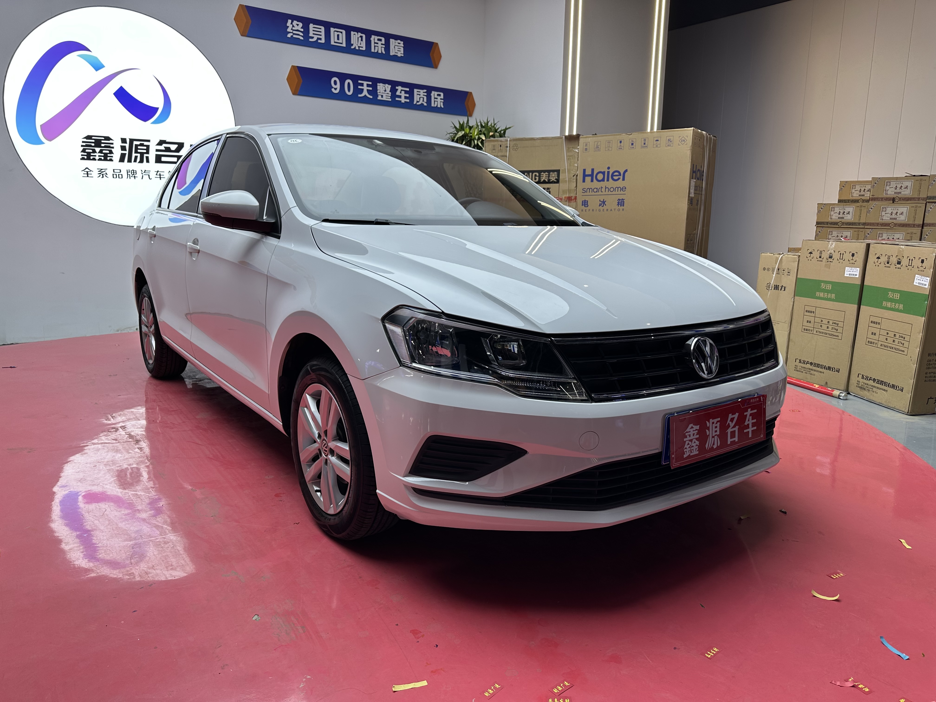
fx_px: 649
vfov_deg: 56.8
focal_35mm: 24
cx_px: 468
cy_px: 351
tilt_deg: -11.4
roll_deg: -1.5
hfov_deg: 71.6
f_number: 1.78
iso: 64
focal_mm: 6.86
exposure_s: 1/100
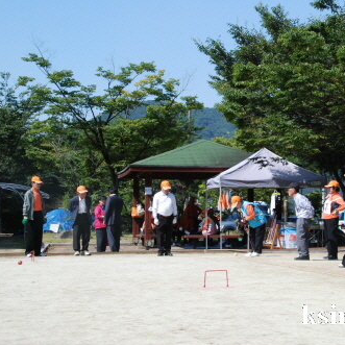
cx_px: 241
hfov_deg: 21.3
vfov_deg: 21.4
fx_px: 913
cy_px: 174
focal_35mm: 81
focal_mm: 42
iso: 800
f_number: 11
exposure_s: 1/500
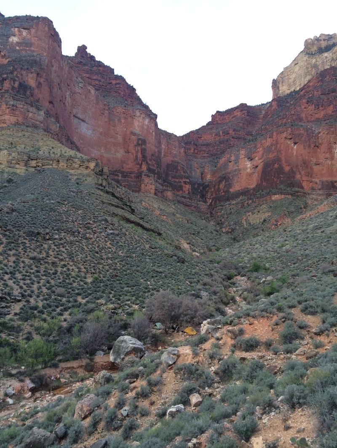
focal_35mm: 29
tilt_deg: +7.8
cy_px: 224
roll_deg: -0.7
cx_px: 168
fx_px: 376
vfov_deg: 61.6
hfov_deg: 48.2
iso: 50
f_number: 2.2
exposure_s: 1/120
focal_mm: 4.15
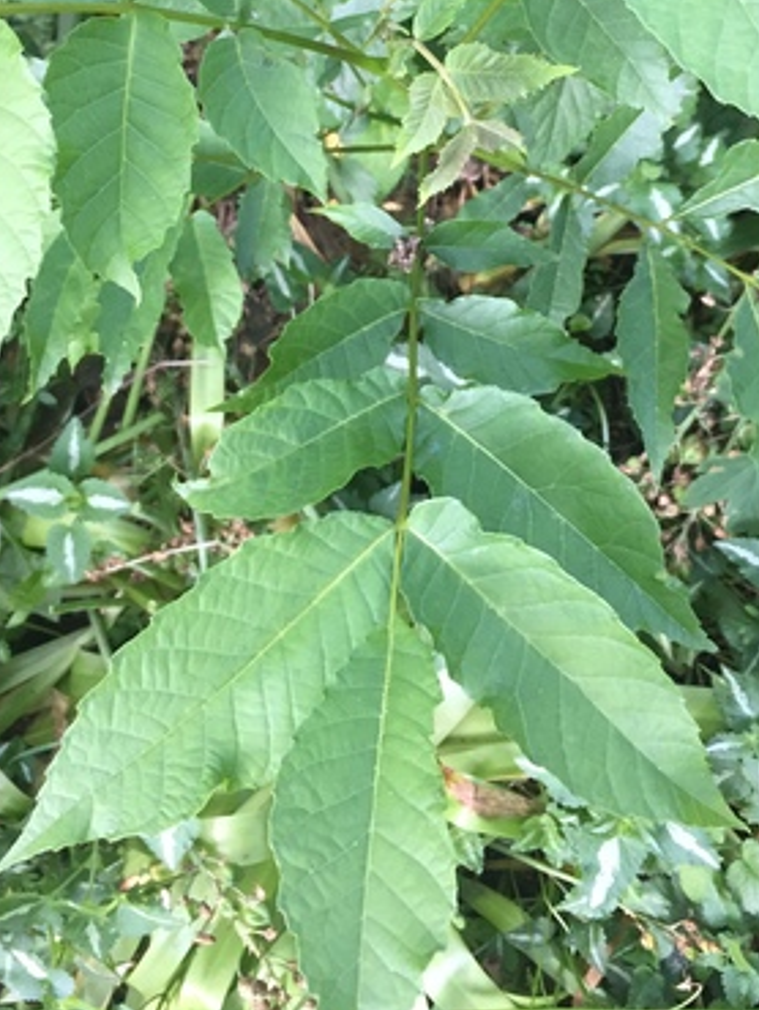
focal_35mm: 47
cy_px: 210
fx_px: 1372
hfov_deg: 30.9
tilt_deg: -71.8
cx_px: 399
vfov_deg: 38.9
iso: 40
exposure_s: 1/33
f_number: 2.2
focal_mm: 4.15
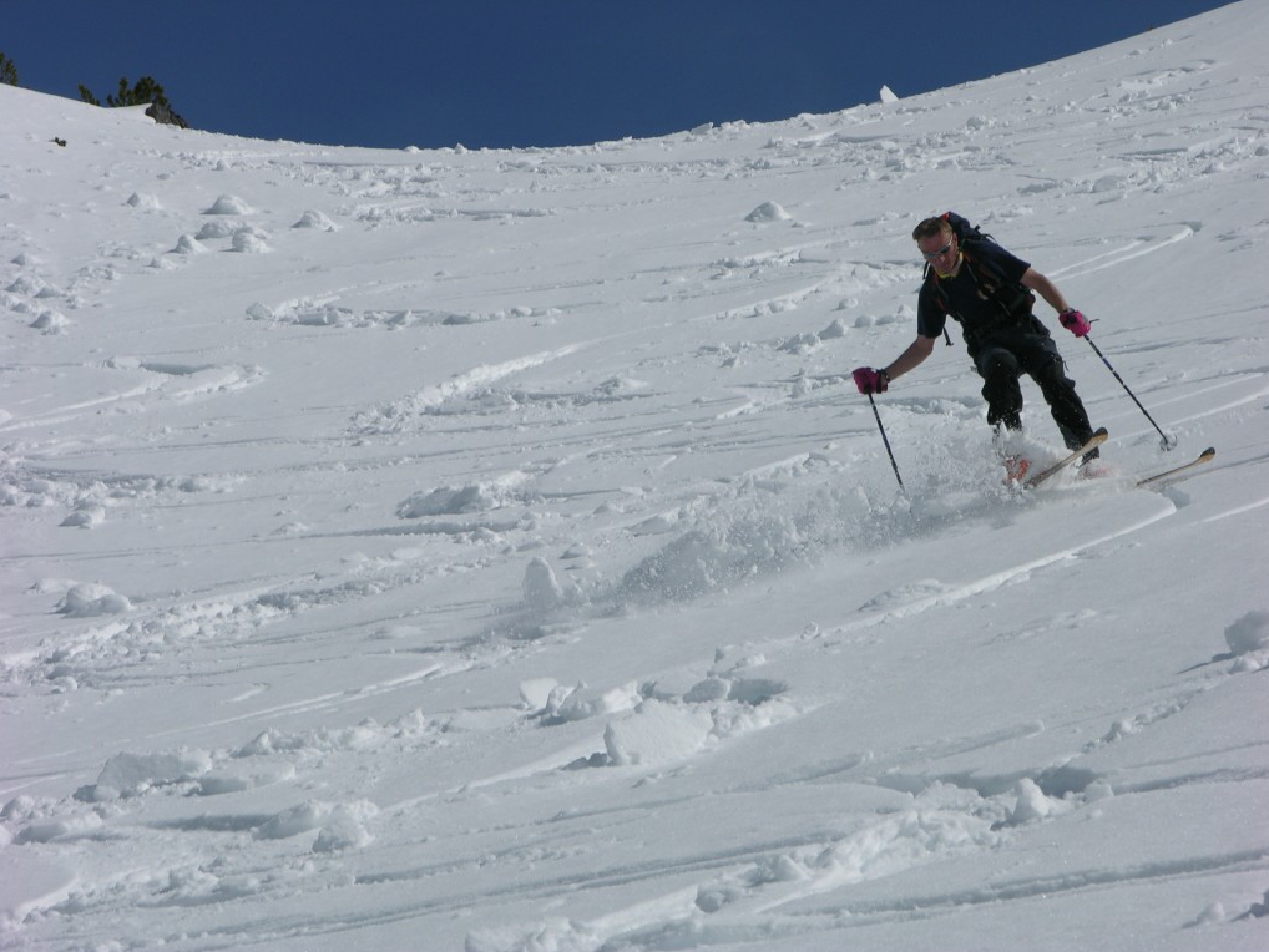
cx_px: 634
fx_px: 6637
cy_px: 477
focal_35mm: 181
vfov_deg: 8.2
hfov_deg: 10.9
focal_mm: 44.7
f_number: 8
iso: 50
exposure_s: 1/602
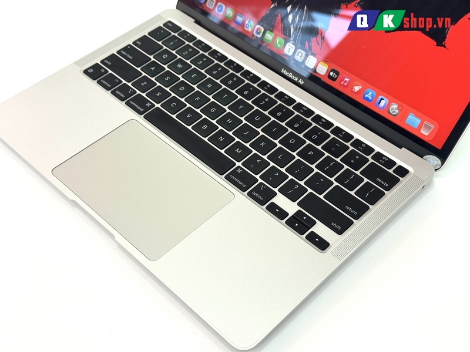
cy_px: 176
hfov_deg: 39.7
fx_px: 652
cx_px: 235
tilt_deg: -47.2
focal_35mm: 48
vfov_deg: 30.3
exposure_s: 1/121
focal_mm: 6.76
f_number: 1.78
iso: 50
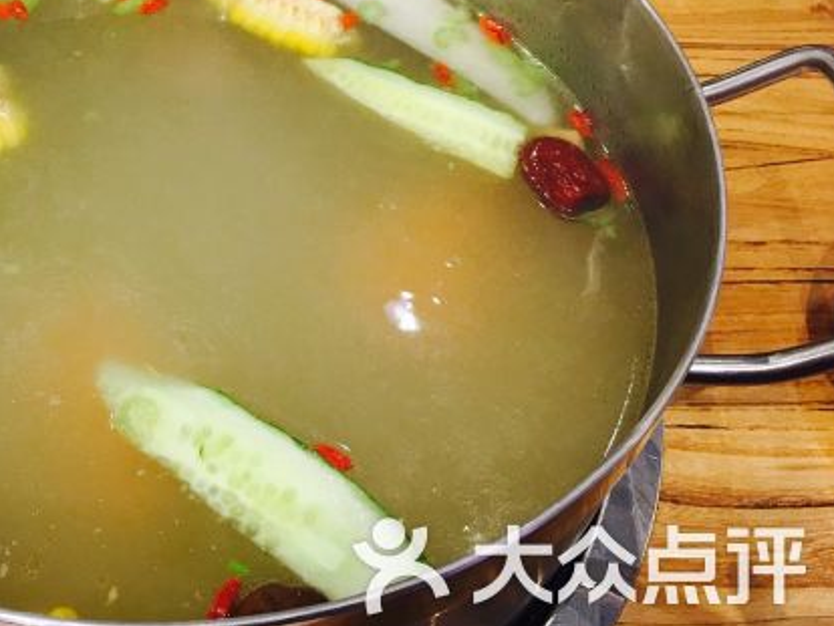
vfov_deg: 29.2
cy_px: 142
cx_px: 153
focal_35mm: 49
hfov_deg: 37.3
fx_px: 1181
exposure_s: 1/17
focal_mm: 4.15
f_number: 2.2
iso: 40
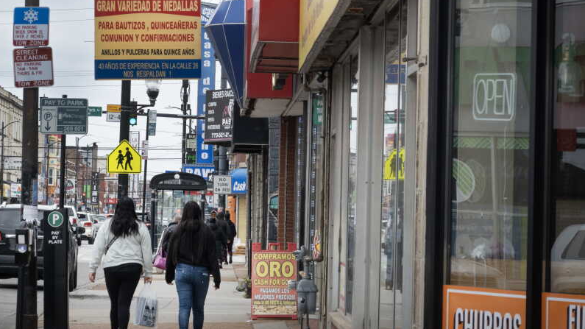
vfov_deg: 7.7
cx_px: 244
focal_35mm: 158
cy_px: 101
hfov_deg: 13.6
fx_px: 2451
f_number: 6.3
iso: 400
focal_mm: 39.61
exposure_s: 1/400
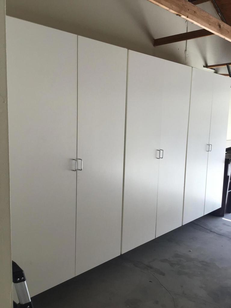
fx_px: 276
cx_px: 116
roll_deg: -1.4
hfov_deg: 45.4
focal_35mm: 31
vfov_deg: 58.4
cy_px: 154
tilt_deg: -9.3
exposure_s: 1/120
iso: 25
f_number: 2.4
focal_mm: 3.3
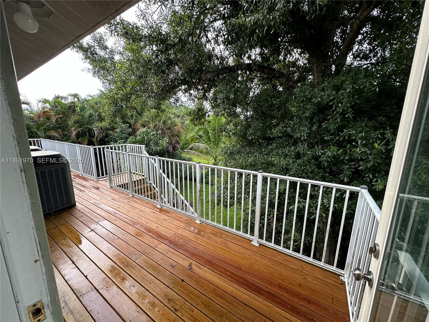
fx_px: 174
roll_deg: -1.1
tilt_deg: -10.4
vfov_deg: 85.7
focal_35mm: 14
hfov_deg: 102.1
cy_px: 161
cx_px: 214
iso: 100
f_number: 2.2
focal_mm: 2.22
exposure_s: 1/99
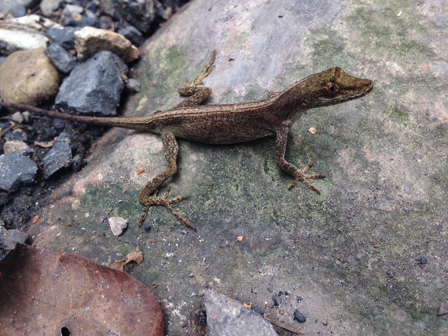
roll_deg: -1.9
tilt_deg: -33.9
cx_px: 224
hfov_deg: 55.4
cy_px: 168
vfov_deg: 42.9
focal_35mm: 33
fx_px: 427
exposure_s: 1/120
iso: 50
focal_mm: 4.12
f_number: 2.4
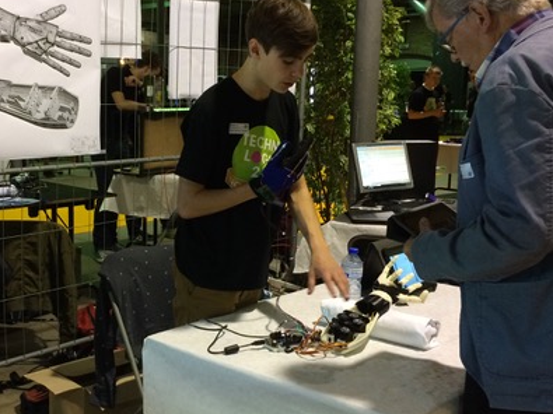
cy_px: 217
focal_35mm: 47
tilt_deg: -9.5
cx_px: 155
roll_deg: -0.3
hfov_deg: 39.6
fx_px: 751
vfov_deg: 30.9
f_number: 2.2
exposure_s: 1/33
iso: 200
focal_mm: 4.15
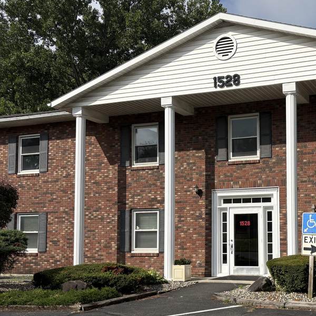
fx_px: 506
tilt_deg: +4.4
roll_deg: +0.8
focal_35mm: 49
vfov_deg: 34.5
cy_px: 199
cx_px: 253
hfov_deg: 33.7
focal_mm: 5.96
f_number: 1.6
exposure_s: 1/4065
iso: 50
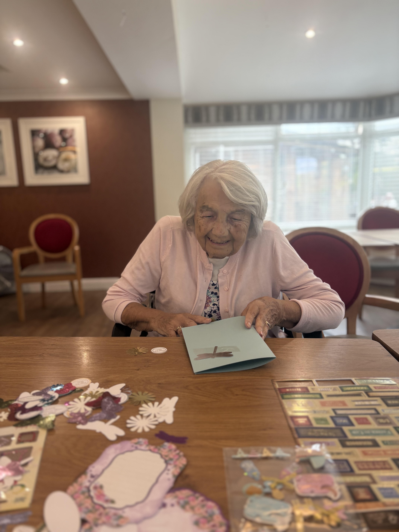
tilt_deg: -9.3
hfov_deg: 53.1
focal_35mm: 26
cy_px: 266
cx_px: 200
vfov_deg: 67.3
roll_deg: +1.7
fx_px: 400
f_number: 1.6
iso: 125
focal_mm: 5.96
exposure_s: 1/100
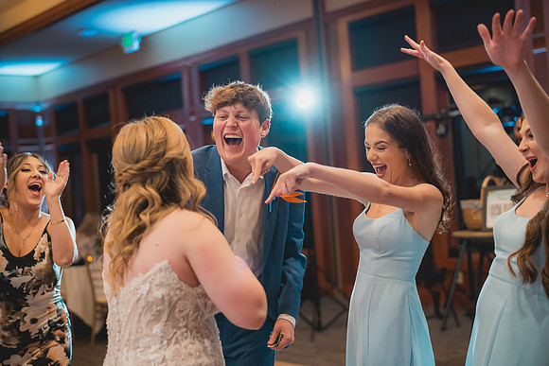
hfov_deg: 39.6
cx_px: 274
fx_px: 763
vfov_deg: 27.0
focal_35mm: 50
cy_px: 183
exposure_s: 1/160
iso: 1250
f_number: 2
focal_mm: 50
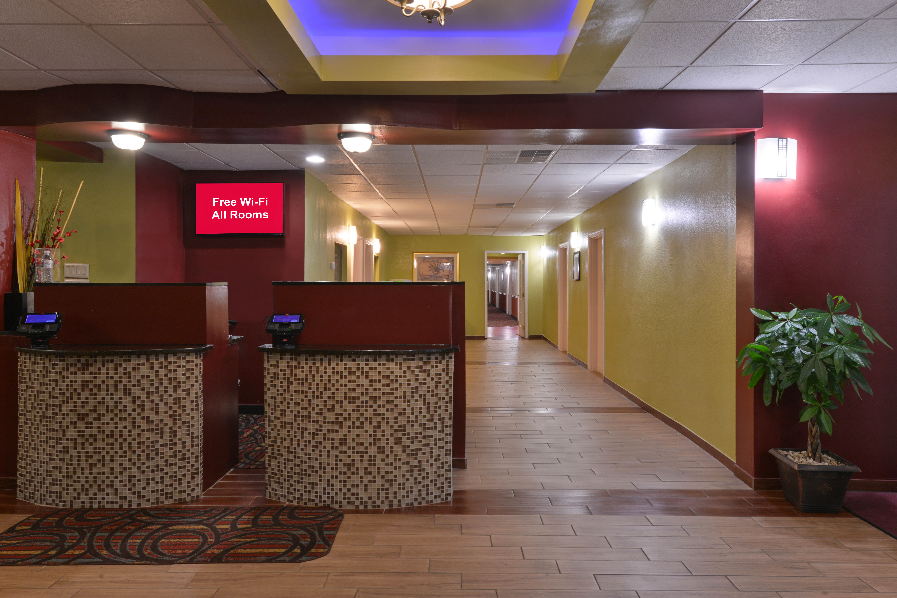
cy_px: 285
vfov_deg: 49.6
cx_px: 443
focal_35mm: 26
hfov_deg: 69.4
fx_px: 648
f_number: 13
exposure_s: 1/2.5
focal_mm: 24
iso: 400
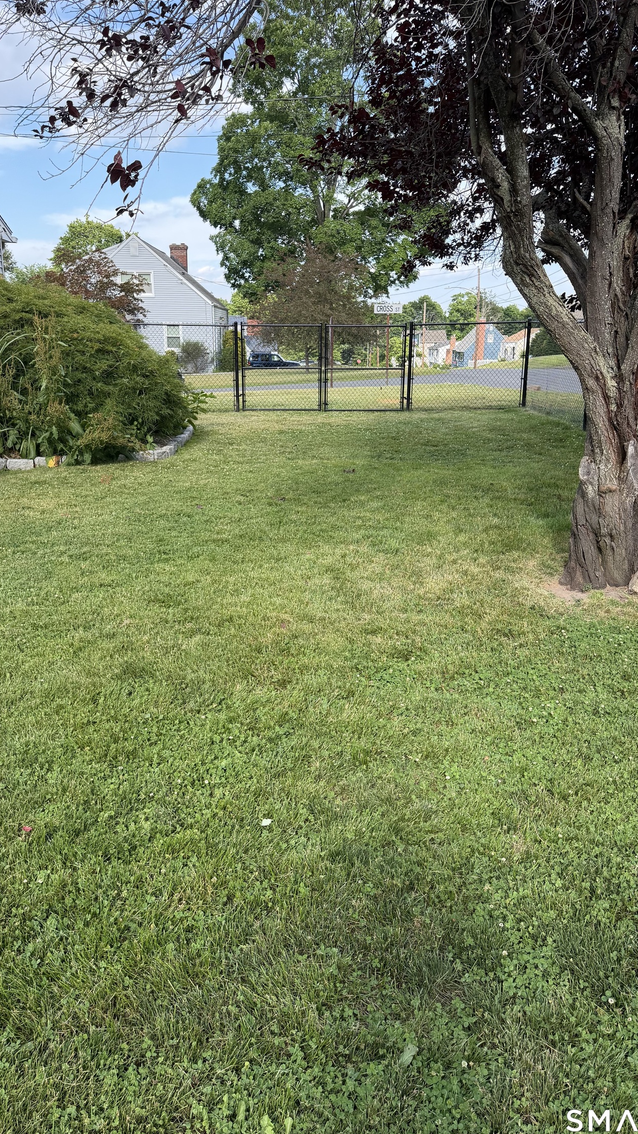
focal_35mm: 27
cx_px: 304
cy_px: 558
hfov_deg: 42.9
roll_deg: +0.1
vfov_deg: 69.9
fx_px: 812
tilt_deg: -14.1
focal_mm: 6.76
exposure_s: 1/1271
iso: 100
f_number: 1.78
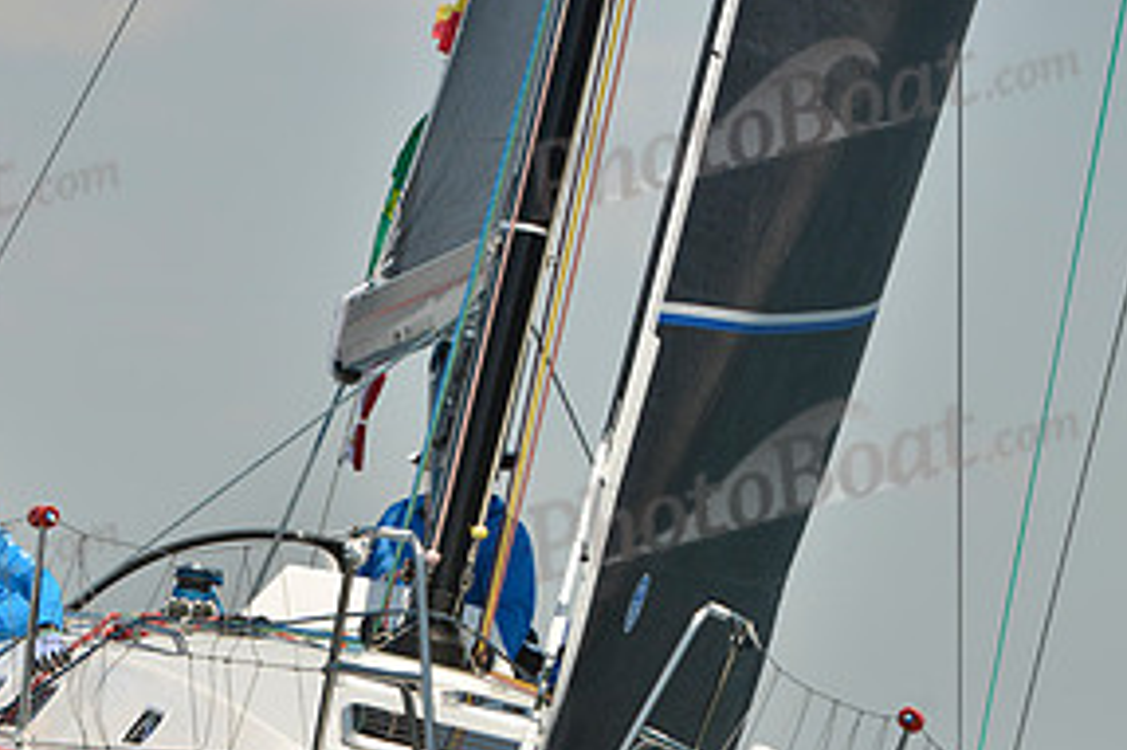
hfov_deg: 3.1
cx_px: 326
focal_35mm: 668
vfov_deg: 2.1
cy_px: 740
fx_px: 20899
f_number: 7.1
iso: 280
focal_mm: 330
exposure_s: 1/1250
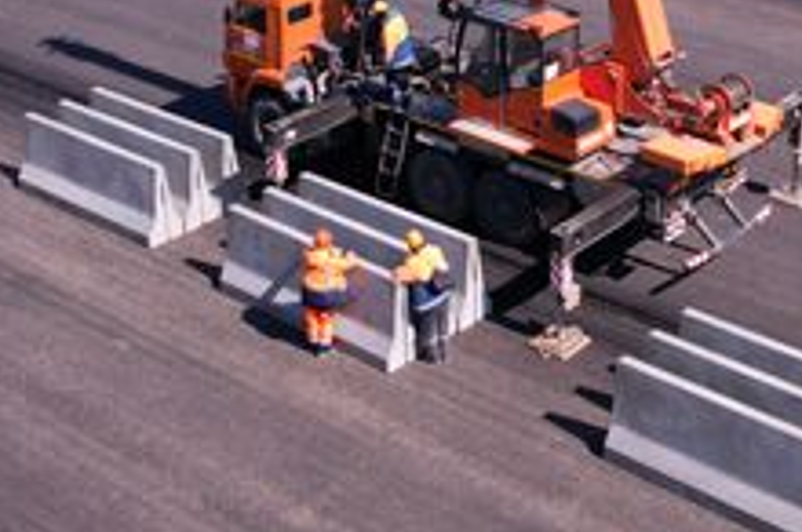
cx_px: 483
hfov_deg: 28.8
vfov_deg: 18.8
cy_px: -11
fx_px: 1557
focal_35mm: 70
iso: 120
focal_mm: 8.38
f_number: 2.8
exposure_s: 1/60
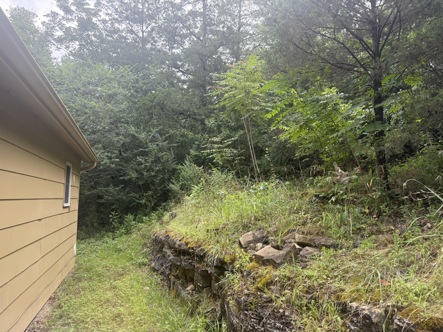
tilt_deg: +6.9
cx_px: 222
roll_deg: -0.5
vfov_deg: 56.8
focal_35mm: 24
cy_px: 166
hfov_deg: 71.6
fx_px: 307
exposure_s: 1/728
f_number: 1.78
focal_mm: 6.76
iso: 100
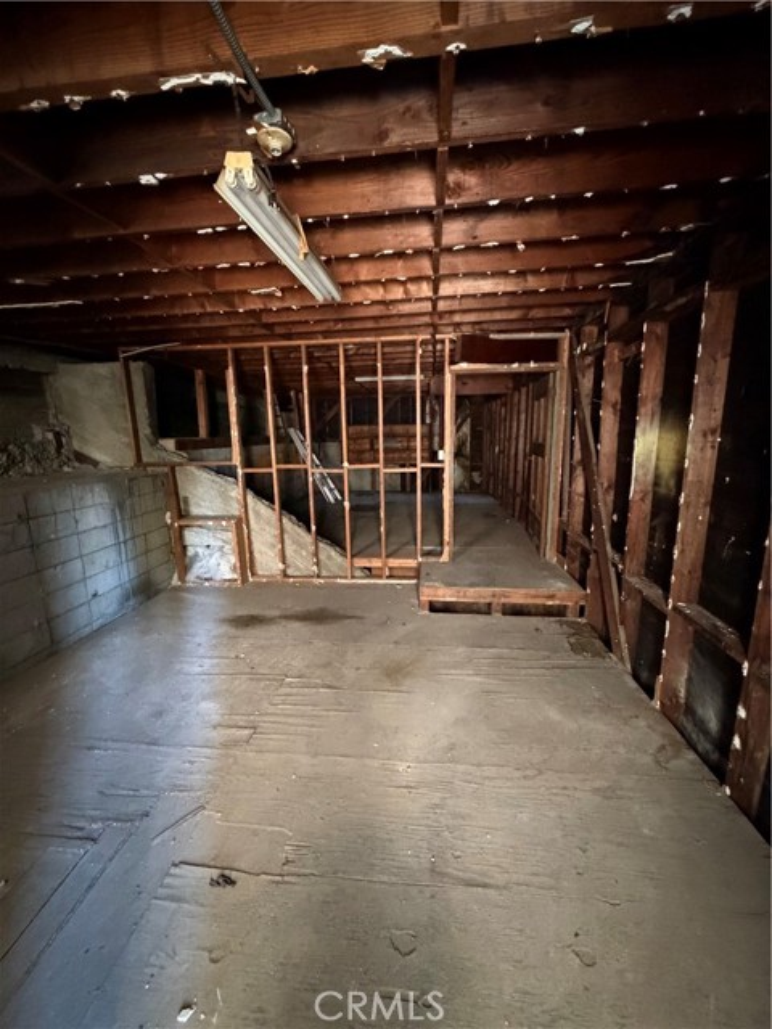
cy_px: 514
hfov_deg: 85.7
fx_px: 416
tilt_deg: -11.2
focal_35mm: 14
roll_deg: +0.8
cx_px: 386
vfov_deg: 102.1
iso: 1600
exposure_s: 1/30
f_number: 2.2
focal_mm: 2.22
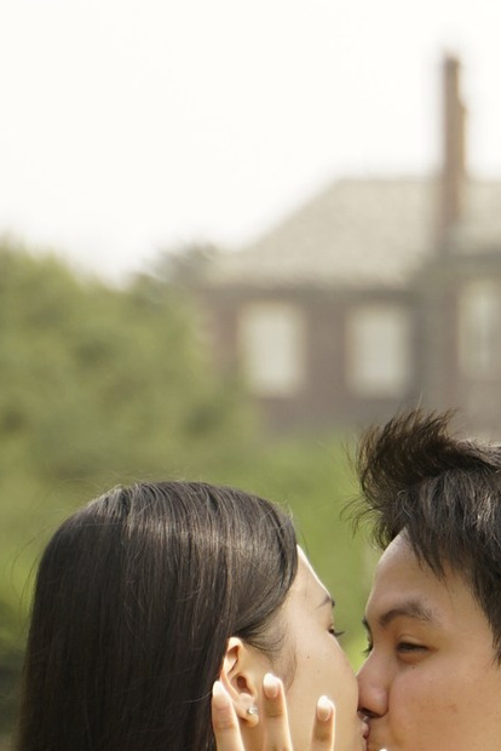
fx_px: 8257
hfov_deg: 3.5
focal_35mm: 396
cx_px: 864
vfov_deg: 5.2
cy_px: 1040
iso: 100
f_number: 2.8
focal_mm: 64
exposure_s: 1/640
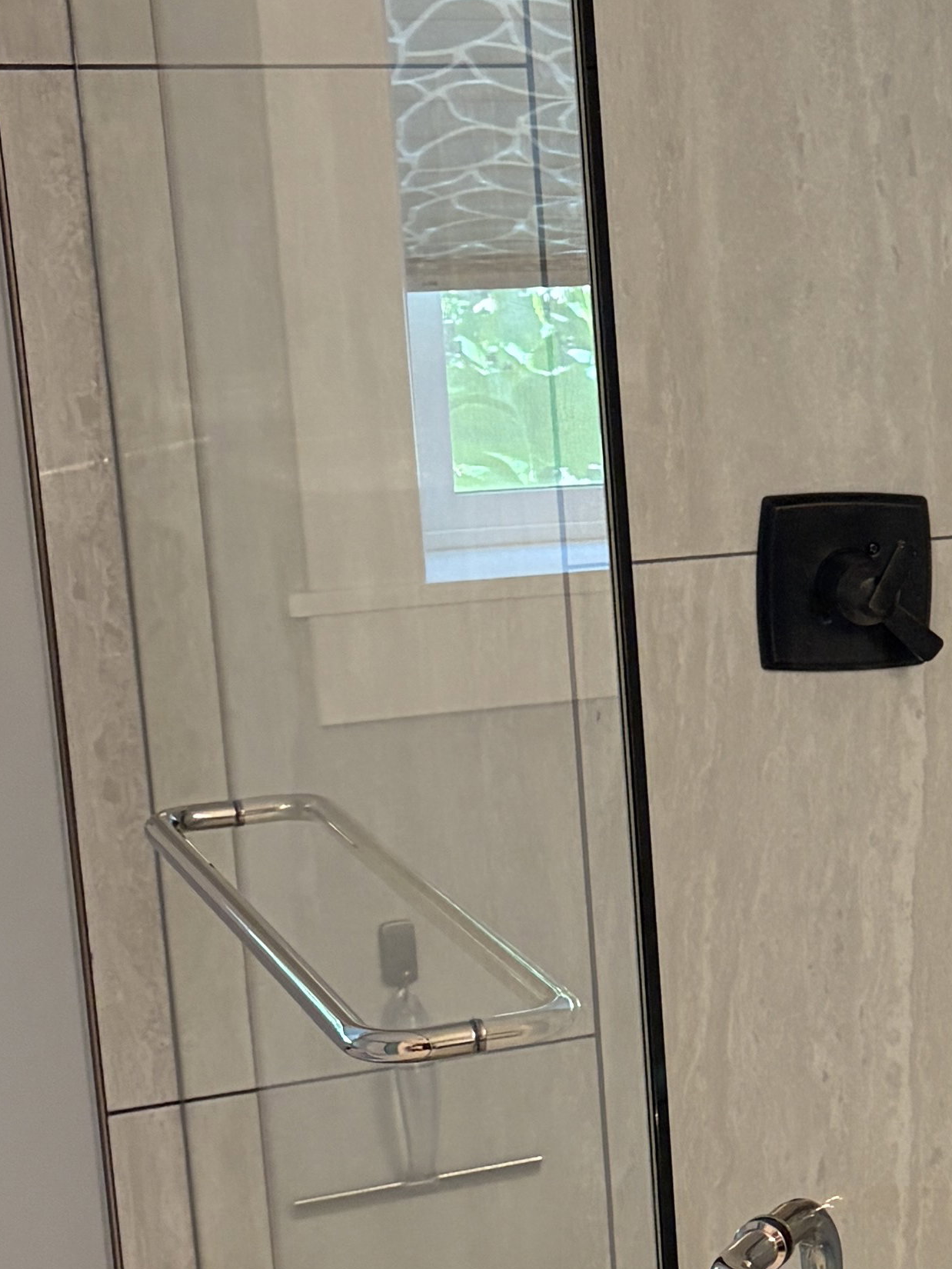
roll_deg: +0.1
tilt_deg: -12.3
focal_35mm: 90
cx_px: 1577
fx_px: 3299
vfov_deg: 21.7
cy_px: 841
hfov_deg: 14.8
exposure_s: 1/120
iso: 160
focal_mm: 5.96
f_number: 1.6
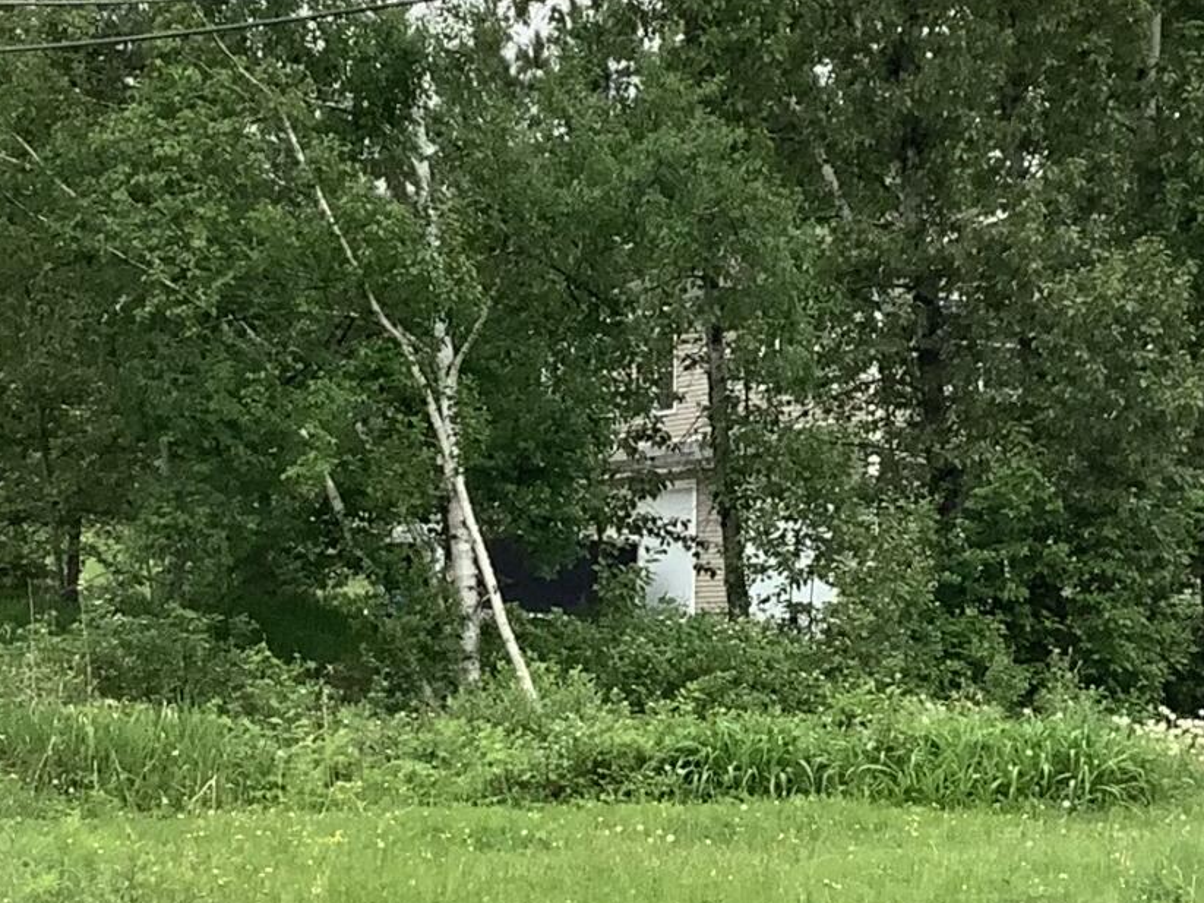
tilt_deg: +2.7
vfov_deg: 13.1
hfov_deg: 17.4
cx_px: 663
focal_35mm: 113
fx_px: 3930
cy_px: 486
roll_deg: -1.4
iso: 25
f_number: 2.4
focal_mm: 3.3
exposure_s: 1/234
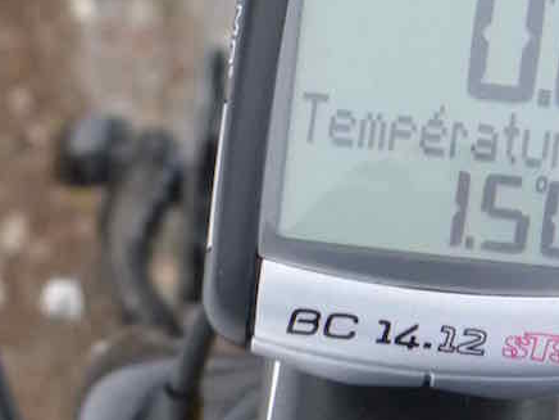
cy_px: -29
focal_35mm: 194
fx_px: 3133
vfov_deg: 7.6
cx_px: 351
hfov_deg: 10.2
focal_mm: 12.5
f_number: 5
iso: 160
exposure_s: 1/60
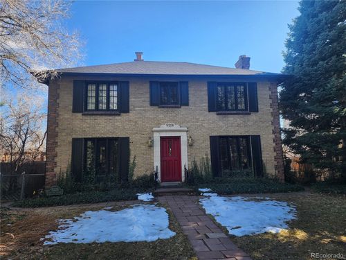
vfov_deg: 58.9
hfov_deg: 73.9
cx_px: 173
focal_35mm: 23
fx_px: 230
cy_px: 130
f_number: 1.8
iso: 12
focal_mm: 6.4
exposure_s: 1/190
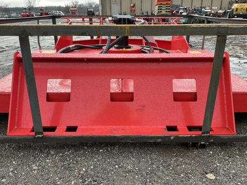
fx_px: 207
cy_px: 92
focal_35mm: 29
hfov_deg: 61.7
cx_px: 124
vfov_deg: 48.2
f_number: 1.8
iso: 16
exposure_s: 1/130
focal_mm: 3
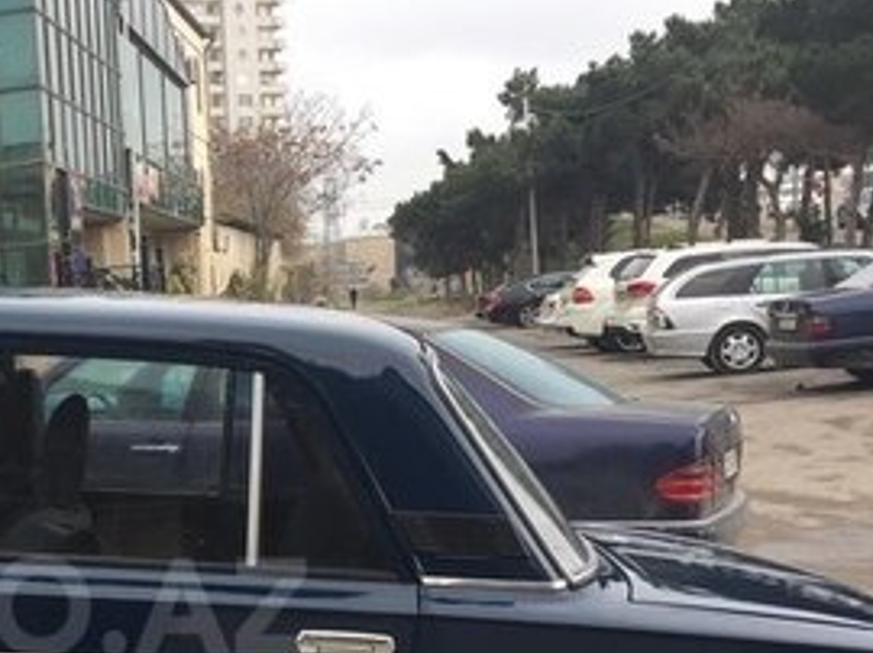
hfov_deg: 25.9
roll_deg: +3.9
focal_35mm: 71
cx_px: -23
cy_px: 606
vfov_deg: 20.2
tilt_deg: -9.4
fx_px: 1789
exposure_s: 1/100
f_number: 2.2
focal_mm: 4.15
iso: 32
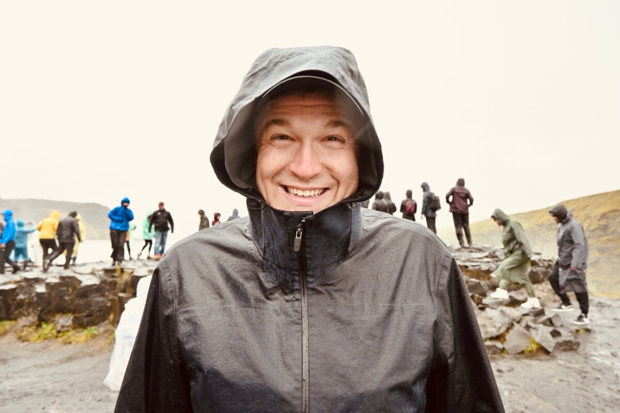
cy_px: 206
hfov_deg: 73.7
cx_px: 310
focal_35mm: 24
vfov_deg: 53.1
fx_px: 413
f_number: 4.5
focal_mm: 16
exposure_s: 1/250
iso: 200
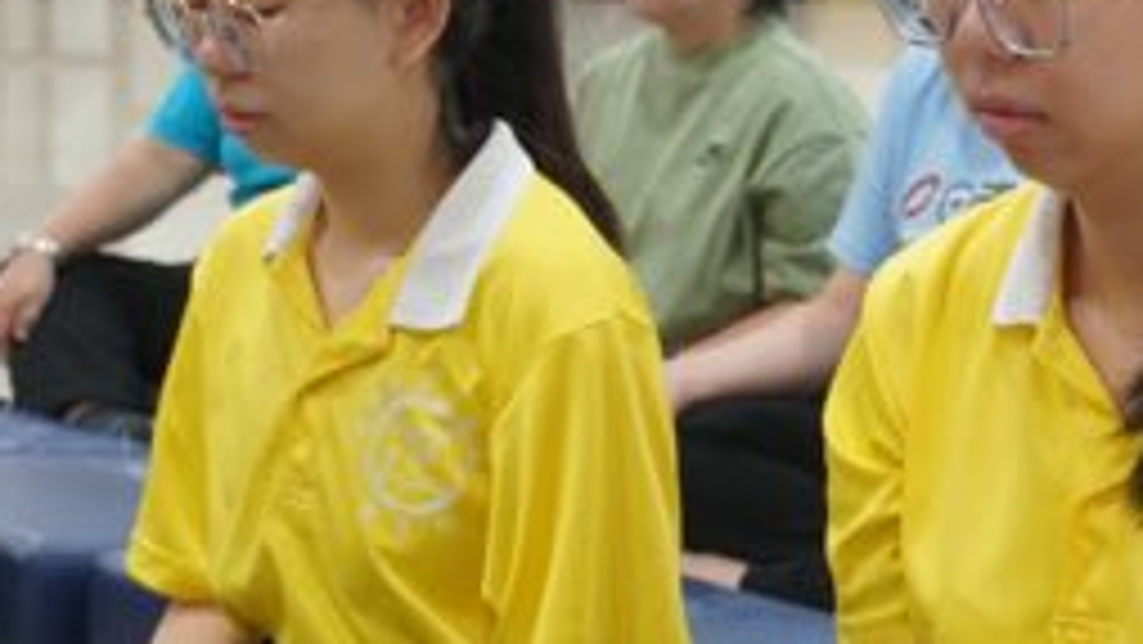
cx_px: 837
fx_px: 3334
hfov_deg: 19.3
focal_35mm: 110
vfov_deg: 11.0
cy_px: 221
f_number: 5.6
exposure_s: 1/160
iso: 2500
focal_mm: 37
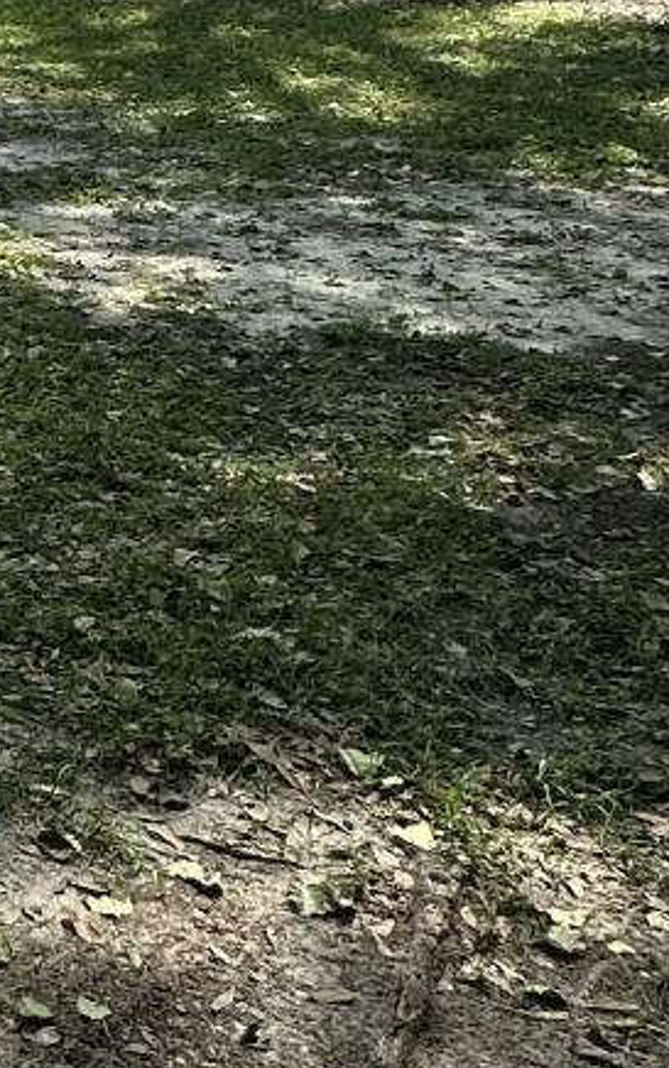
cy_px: 96
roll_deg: -0.2
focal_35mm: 68
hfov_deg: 14.4
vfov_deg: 28.9
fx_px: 1981
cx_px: -821
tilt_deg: -5.5
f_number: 2.2
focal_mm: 2.22
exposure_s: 1/801
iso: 40
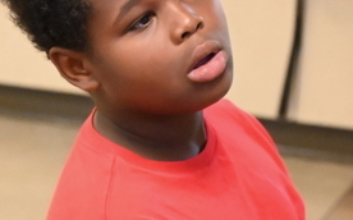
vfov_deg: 6.3
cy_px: 232
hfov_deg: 10.1
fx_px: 1999
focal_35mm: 208
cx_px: 64
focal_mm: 55
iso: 14400
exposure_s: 1/250
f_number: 4
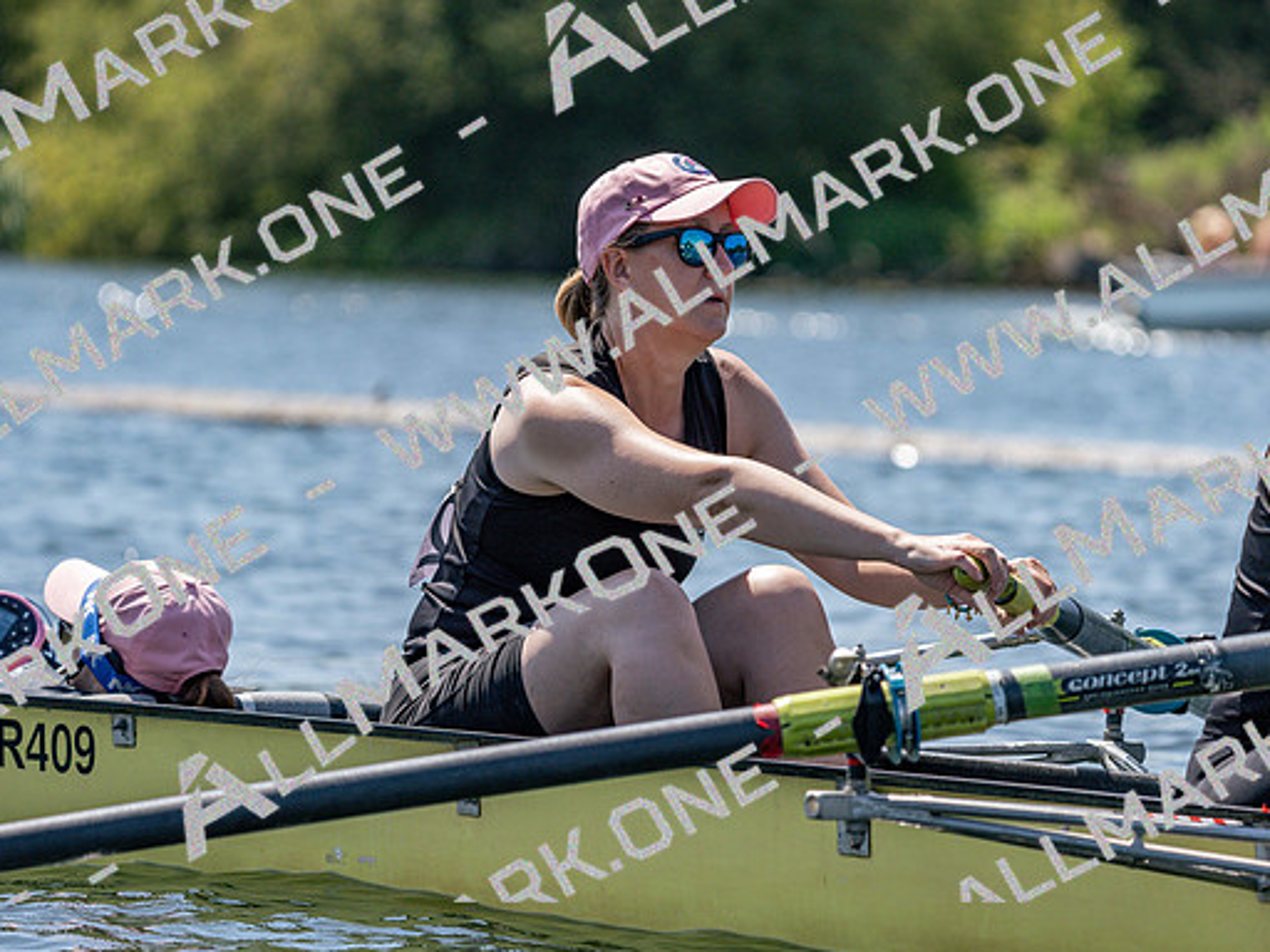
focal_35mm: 282
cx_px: 682
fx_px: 10346
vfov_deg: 5.3
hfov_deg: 7.0
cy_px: 477
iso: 320
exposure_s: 1/2000
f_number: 5.6
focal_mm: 259
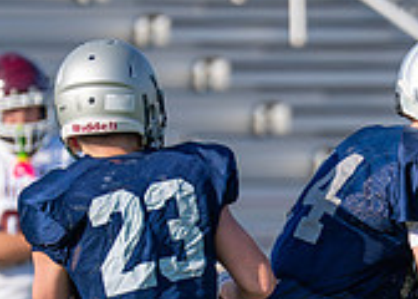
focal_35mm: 1086
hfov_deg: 1.9
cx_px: 356
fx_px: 12892
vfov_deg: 1.3
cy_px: 313
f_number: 2.8
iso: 160
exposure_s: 1/2000
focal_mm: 200
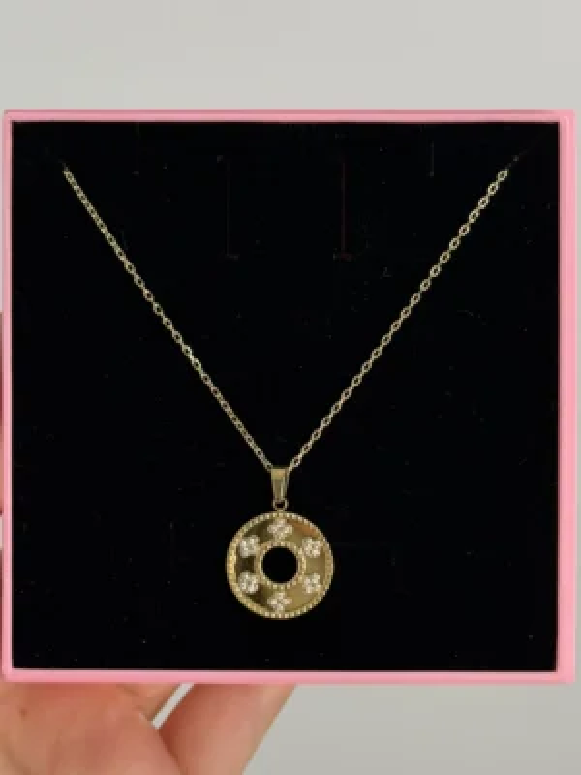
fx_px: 1074
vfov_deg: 39.7
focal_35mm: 48
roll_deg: +0.2
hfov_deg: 30.3
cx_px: 290
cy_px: 388
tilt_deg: -21.5
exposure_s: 1/219
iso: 64
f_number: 1.78
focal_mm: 6.76
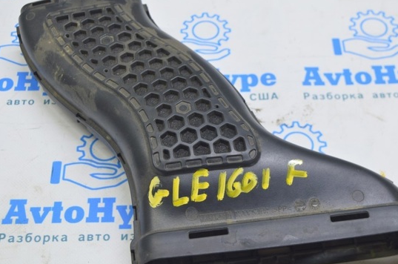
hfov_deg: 32.1
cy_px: 131
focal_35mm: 63
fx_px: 691
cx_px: 200
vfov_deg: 21.6
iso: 400
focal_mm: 35
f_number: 5.6
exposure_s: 1/20
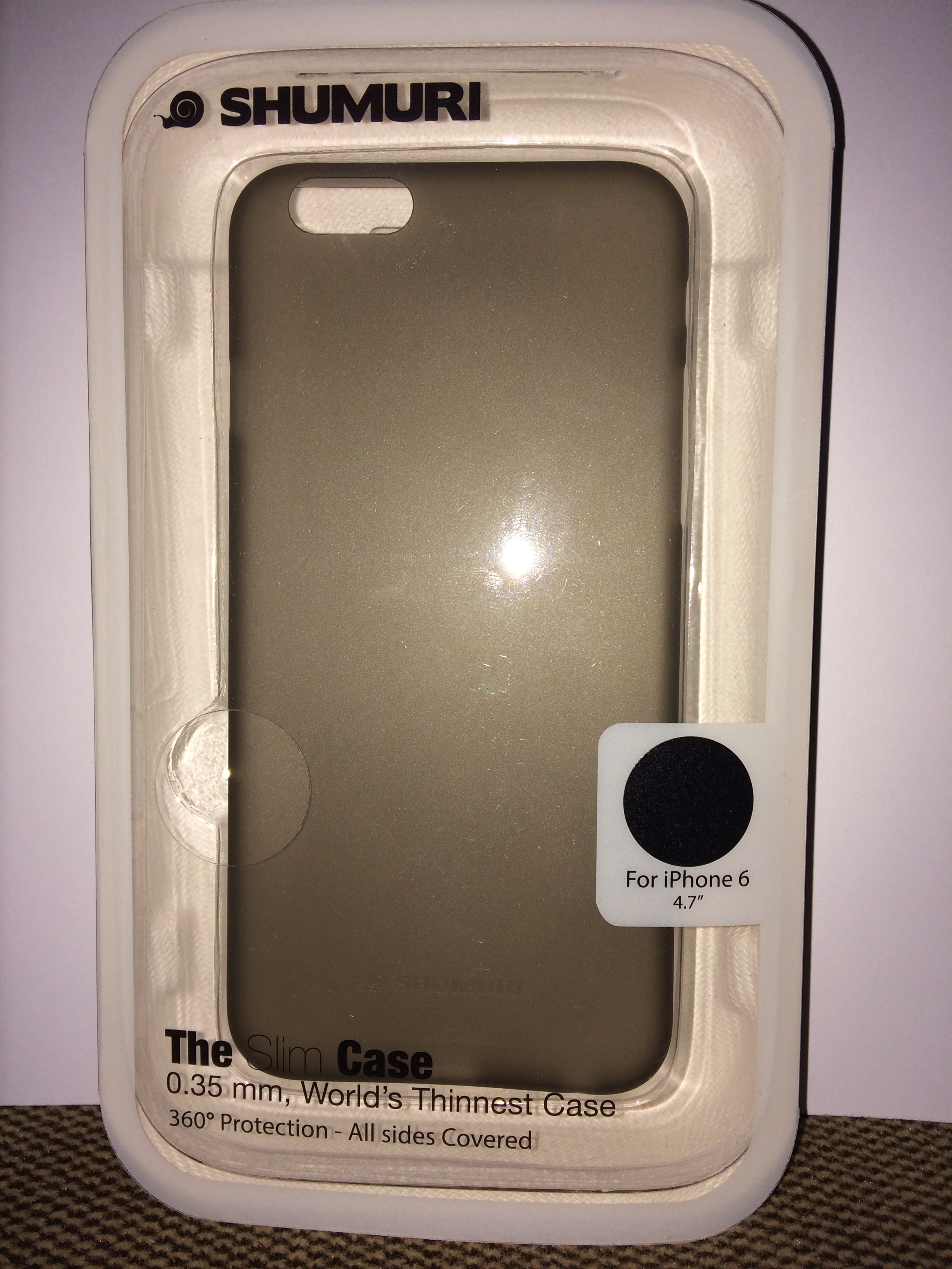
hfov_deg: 46.8
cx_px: 476
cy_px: 634
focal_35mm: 30
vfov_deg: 60.0
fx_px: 1100
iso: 32
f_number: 2.2
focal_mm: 4.12
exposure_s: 1/203
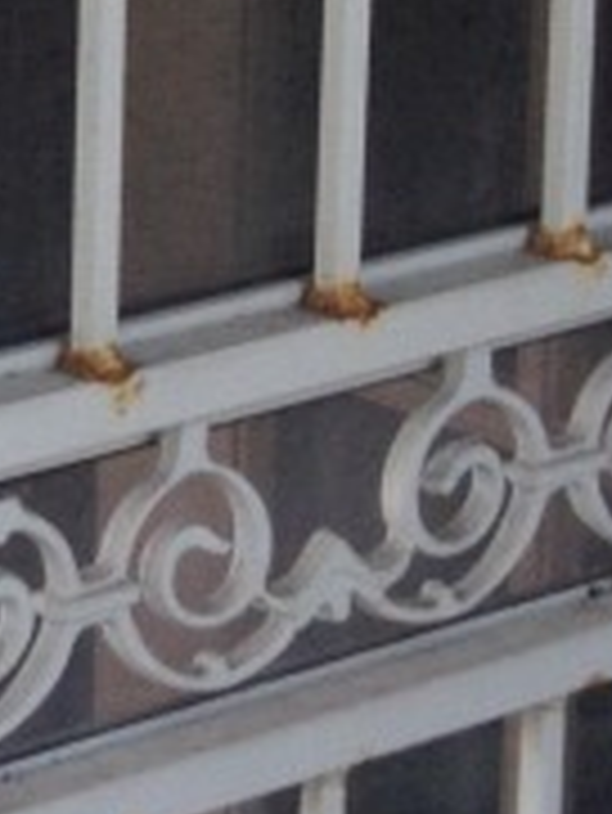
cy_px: -148
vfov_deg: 9.5
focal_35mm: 206
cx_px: -972
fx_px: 4850
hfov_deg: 6.8
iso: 50
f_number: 2.4
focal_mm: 4.28
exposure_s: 1/325
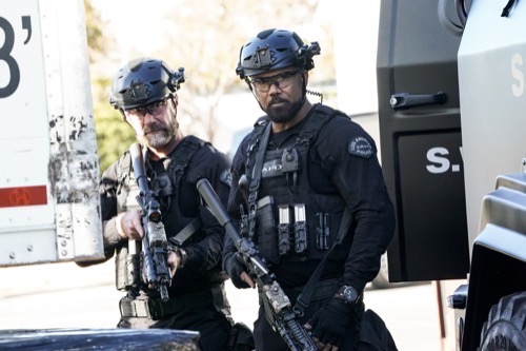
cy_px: 176
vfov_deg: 4.9
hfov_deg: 7.4
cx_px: 263
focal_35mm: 279
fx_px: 4075
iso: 5000
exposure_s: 1/640
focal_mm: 279
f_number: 11
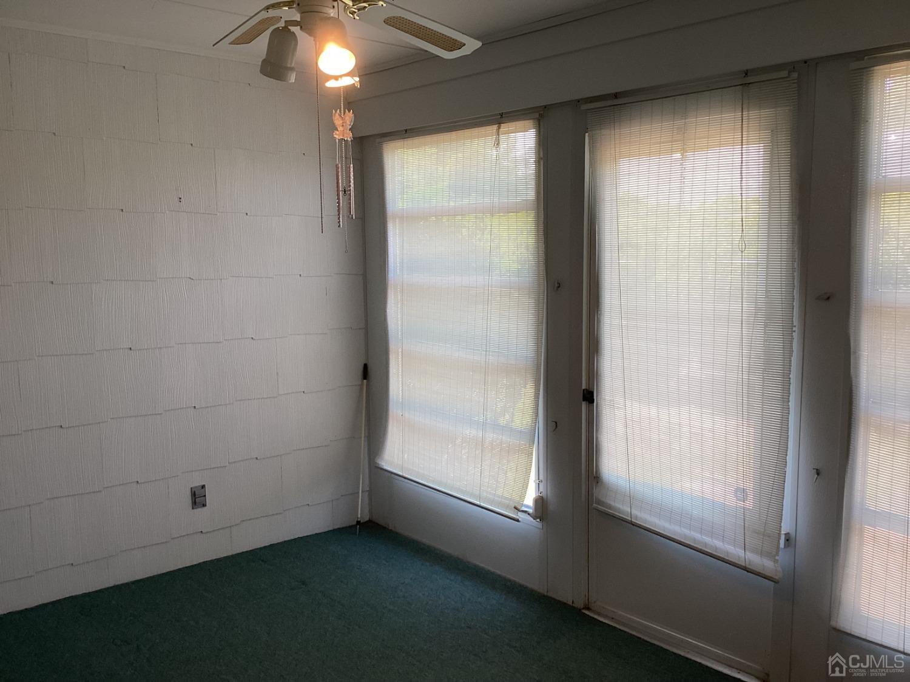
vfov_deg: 45.4
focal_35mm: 31
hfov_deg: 58.4
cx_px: 455
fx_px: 815
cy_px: 341
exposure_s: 1/100
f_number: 2.4
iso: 80
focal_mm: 3.3
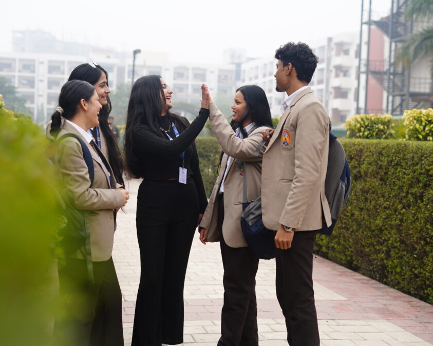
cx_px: 214
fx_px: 730
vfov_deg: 26.7
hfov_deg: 33.0
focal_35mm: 57
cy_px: 175
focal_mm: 50
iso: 100
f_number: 2.8
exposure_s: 1/320
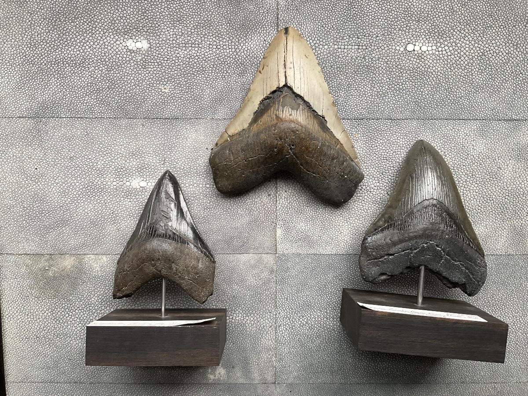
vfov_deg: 48.2
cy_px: 198
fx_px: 442
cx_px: 264
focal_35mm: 29
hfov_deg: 61.7
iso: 50
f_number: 1.8
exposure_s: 1/120
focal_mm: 3
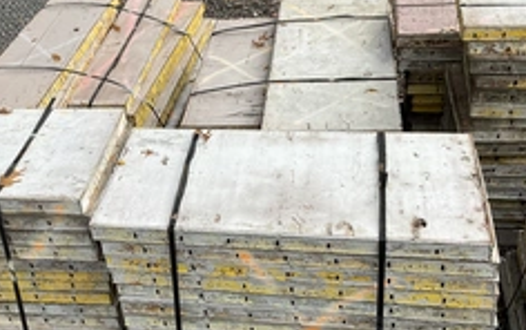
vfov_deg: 24.8
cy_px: 214
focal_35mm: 52
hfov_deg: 38.2
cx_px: 160
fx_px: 746
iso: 25
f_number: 1.8
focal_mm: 3
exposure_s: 1/425
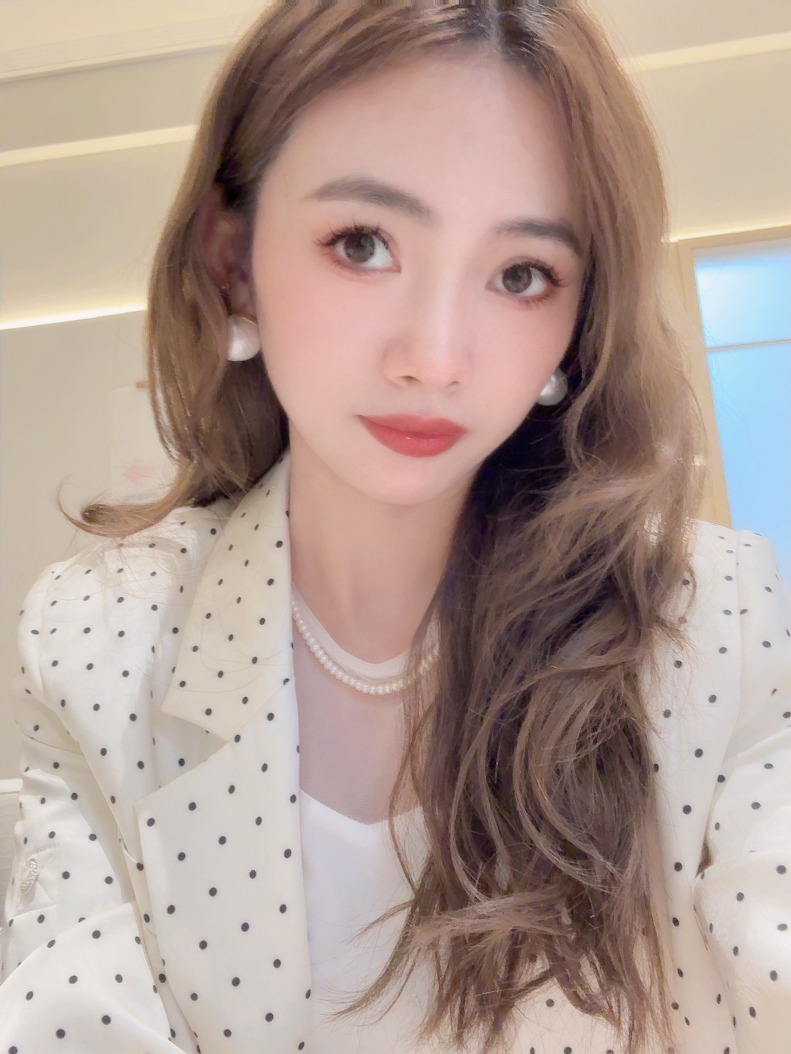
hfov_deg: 46.8
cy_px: 527
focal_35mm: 30
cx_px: 396
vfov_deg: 60.0
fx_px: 914
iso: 320
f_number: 1.9
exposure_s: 1/33
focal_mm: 2.69
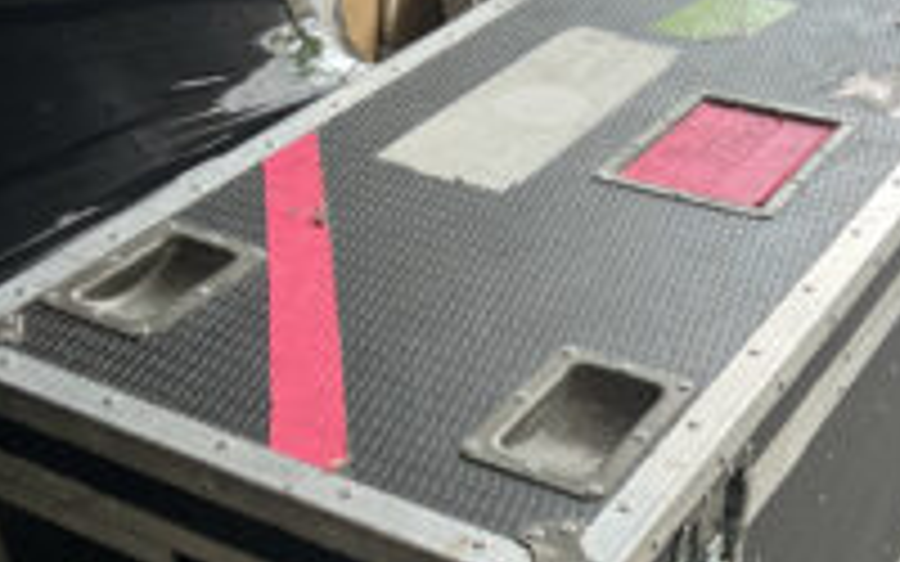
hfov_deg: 36.8
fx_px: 1349
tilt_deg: -38.1
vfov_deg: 23.0
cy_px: 495
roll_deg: +1.5
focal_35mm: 55
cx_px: 522
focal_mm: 5.7
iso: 80
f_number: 1.5
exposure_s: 1/121
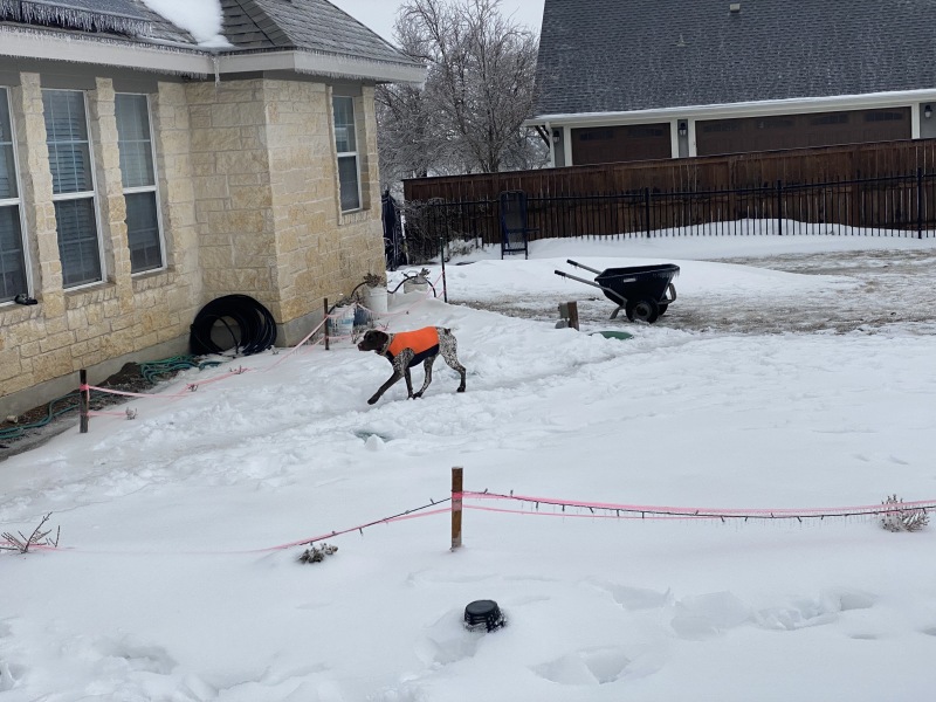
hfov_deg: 36.8
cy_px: 351
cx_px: 468
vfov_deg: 28.0
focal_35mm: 52
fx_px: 1406
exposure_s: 1/1199
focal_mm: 6
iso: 20
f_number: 2
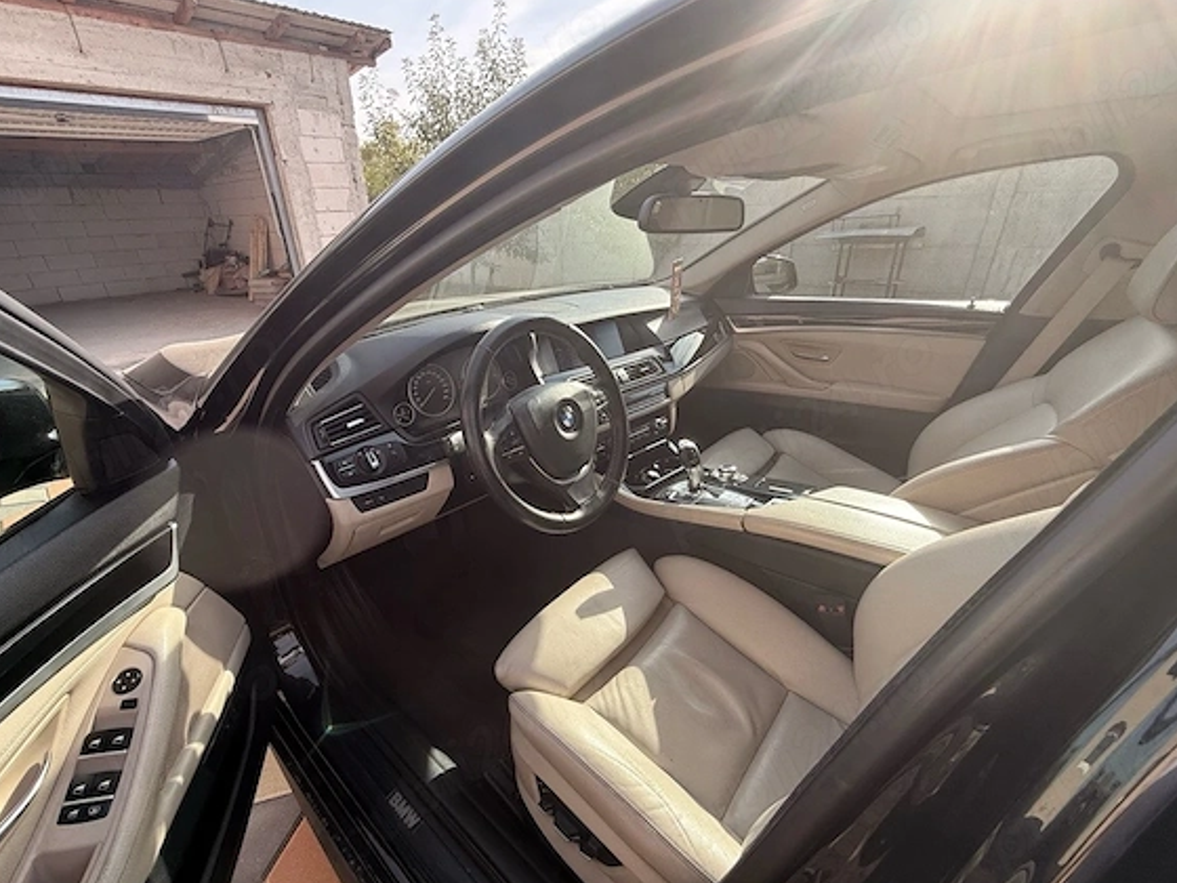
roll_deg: +2.0
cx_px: 553
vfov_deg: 81.7
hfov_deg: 98.1
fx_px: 510
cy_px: 446
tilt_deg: -24.4
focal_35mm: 15
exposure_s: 1/323
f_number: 2.2
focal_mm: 2.22
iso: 50
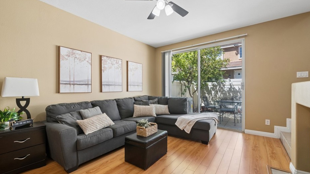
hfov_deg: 102.9
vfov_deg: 70.5
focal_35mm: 15
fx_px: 123
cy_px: 91
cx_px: 162
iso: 400
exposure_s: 1/30
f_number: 8
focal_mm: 13
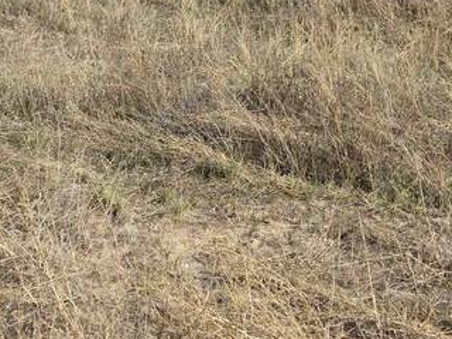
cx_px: 295
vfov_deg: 14.6
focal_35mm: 92
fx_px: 1201
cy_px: -218
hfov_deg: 21.2
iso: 80
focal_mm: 6.3
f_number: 1.7
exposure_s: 1/5958
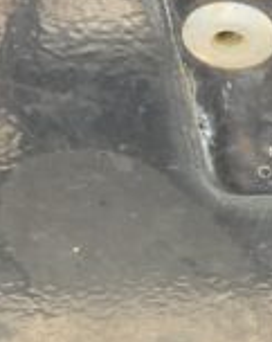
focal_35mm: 191
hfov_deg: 7.7
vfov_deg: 10.0
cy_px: -63
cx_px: 573
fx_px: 1928
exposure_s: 1/122
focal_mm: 3
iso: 32
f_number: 1.8
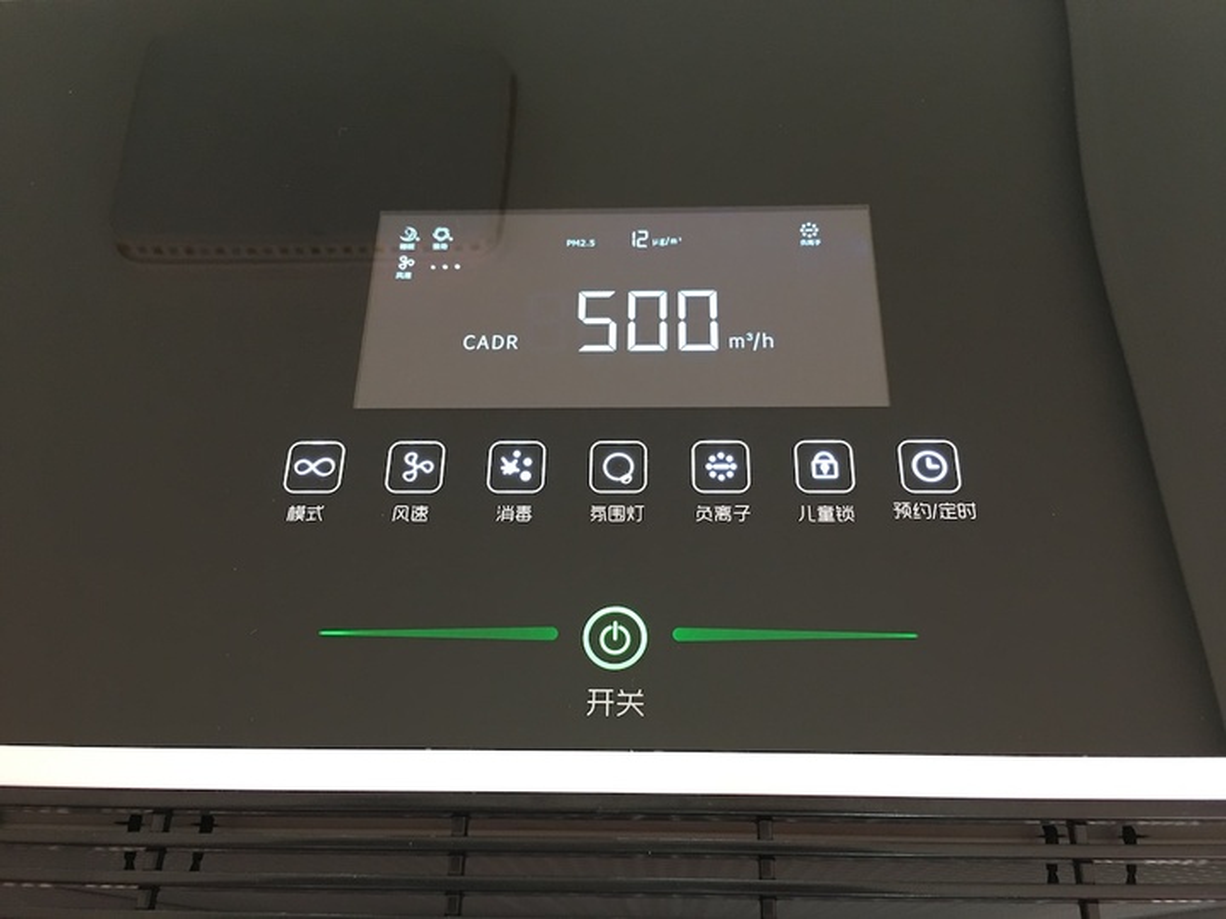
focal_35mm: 29
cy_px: 460
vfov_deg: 48.2
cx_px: 613
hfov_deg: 61.7
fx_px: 1027
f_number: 2.2
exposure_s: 1/17
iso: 80
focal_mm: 4.15
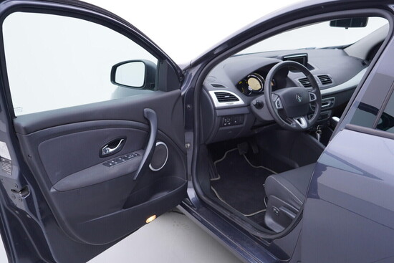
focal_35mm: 36
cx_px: 197
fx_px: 394
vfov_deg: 36.9
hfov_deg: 53.1
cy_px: 132
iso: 125
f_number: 3.2
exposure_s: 1/50
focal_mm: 24
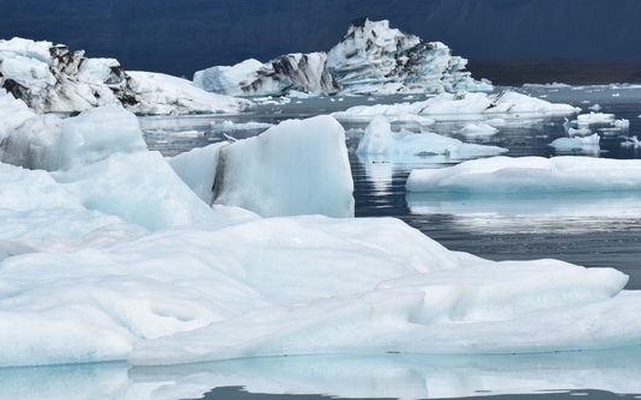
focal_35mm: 238
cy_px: 153
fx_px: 4156
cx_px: 338
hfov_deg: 8.8
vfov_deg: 5.5
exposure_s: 1/640
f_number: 9
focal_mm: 130
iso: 100
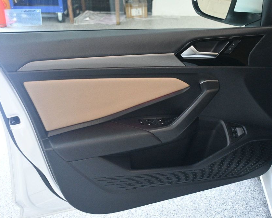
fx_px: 314
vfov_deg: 38.2
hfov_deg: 46.8
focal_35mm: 39
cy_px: 111
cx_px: 146
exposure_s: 1/100
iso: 3200
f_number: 3.8
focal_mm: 23
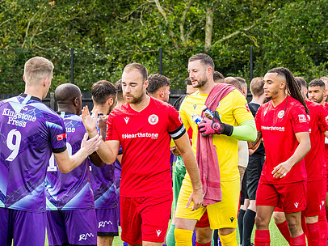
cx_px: 130
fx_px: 1695
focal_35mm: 179
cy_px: 168
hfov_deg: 11.0
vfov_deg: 8.3
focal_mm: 70
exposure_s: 1/400
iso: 200
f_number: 5
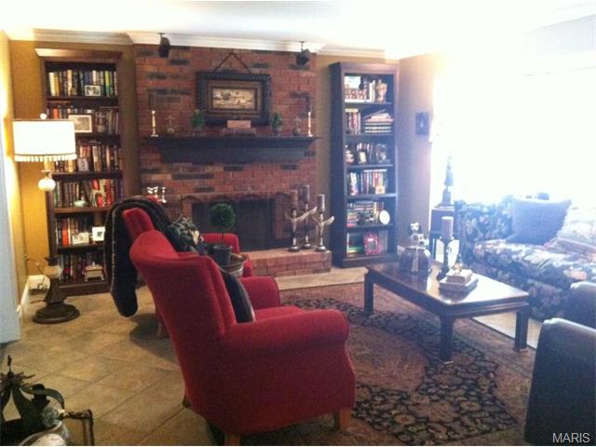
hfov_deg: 52.6
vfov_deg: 40.7
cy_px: 224
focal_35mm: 35
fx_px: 603
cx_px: 298
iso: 800
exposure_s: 1/15
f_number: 2.8
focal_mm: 3.85
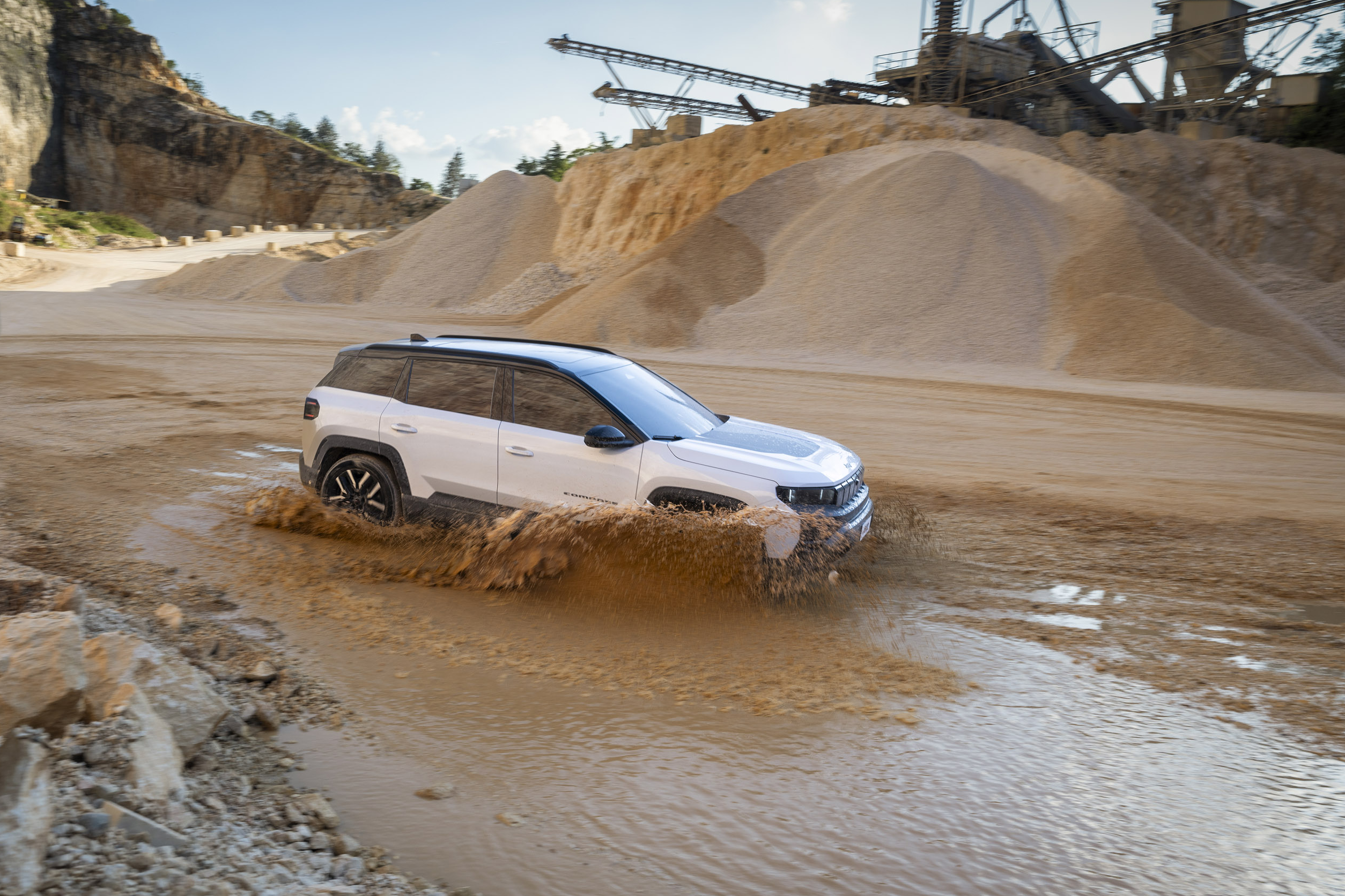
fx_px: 1158
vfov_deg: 42.2
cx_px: 477
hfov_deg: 59.2
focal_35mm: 31
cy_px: 392
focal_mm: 24
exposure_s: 1/100
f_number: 8
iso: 64
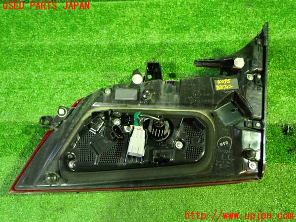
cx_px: 148
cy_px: 111
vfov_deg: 46.8
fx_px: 257
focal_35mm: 30
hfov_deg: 60.0
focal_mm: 5.4
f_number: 2.3
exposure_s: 1/25
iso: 800
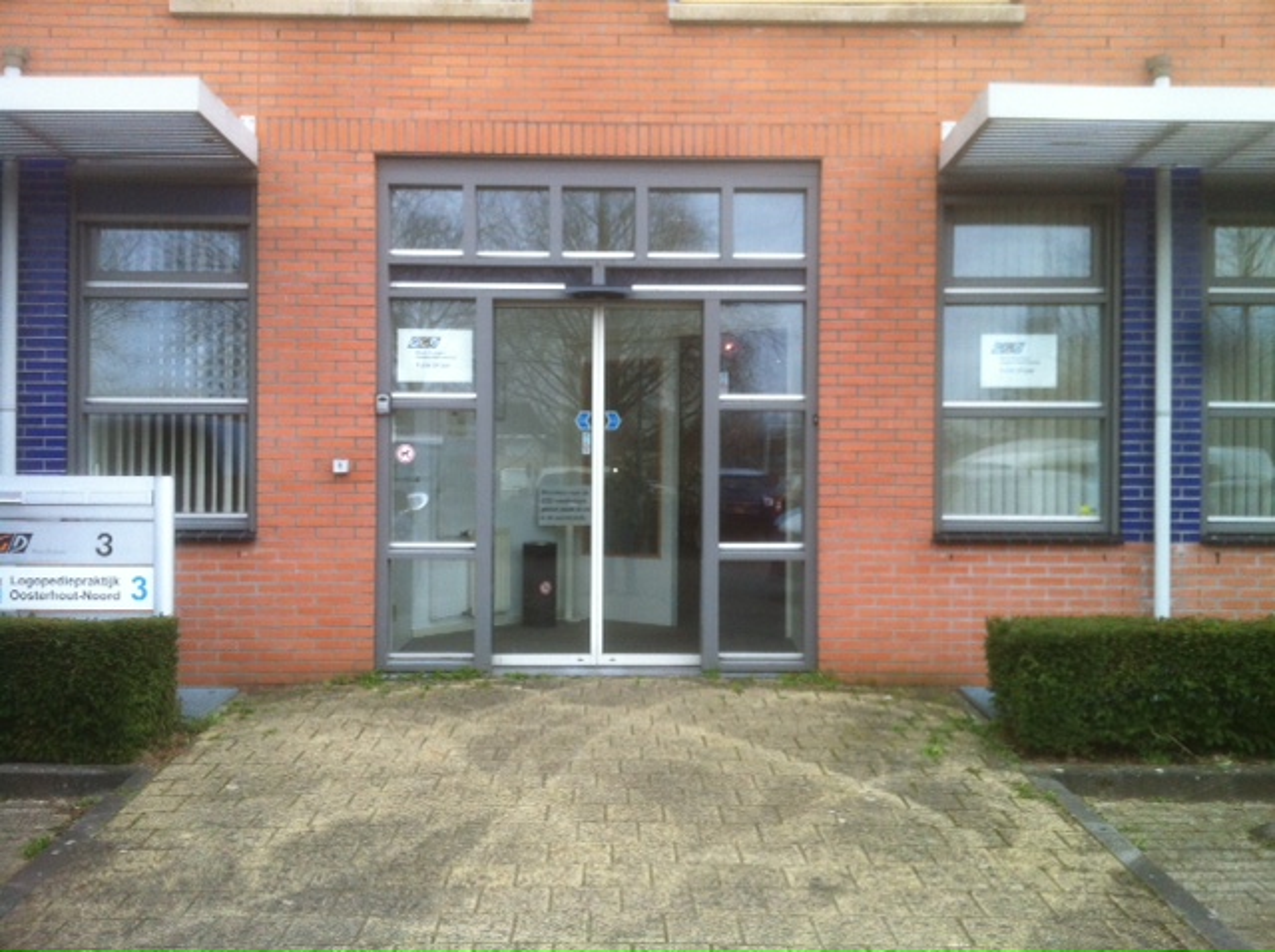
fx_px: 1287
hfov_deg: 52.7
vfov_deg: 40.6
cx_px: 638
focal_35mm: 35
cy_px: 476
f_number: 2.8
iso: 80
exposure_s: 1/171
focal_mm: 3.85
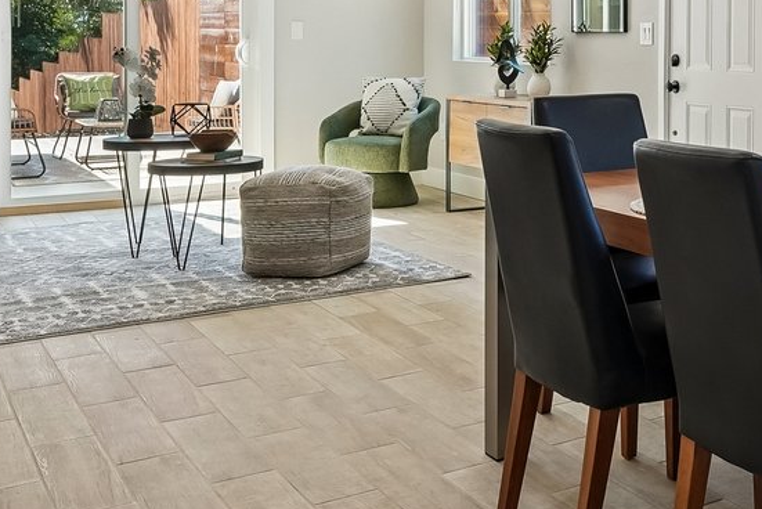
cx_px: 842
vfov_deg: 25.1
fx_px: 1101
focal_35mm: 52
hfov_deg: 33.2
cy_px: 31
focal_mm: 14
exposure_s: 1/30
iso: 640
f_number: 8
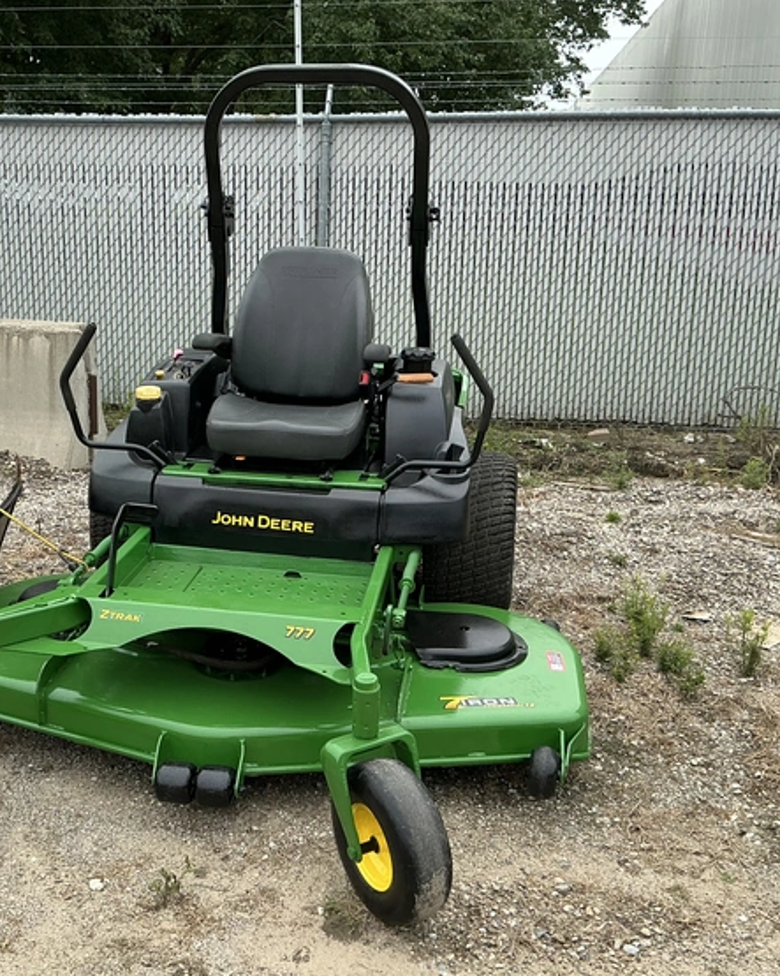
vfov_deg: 49.1
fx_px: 1068
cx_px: 282
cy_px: 484
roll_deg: -3.2
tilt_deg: -13.2
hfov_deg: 39.8
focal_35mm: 37
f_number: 1.8
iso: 25
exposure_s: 1/642
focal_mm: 3
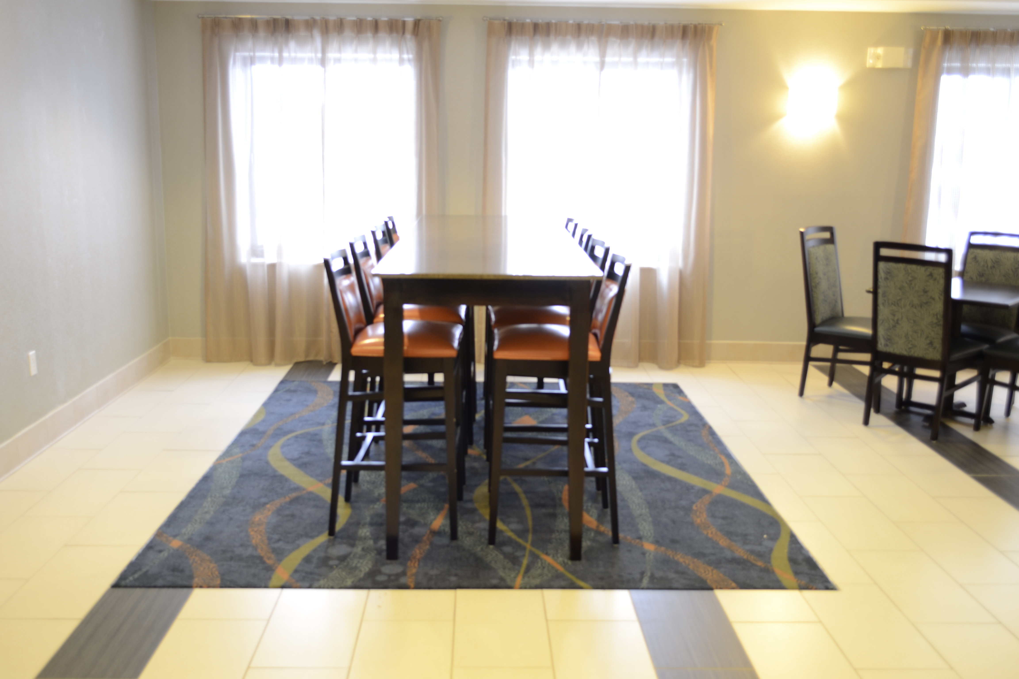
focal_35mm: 33
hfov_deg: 57.2
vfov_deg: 40.0
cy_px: 340
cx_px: 510
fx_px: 934
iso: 100
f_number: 4
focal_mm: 22
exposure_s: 1/1.6
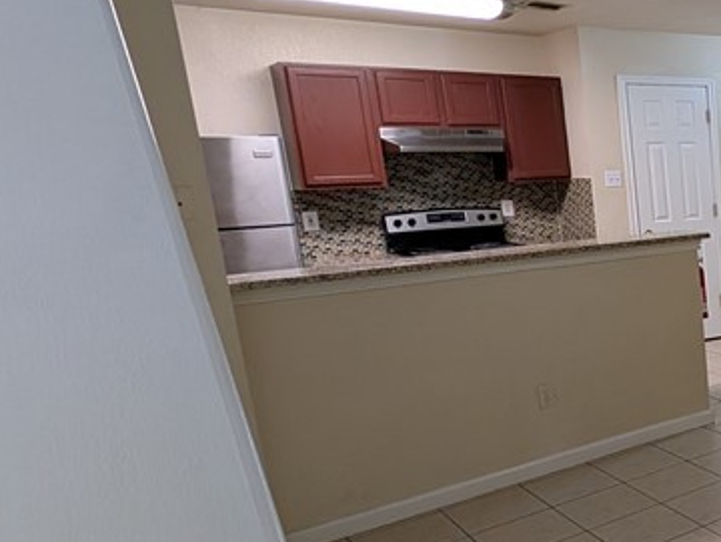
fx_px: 709
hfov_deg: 37.0
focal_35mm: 34
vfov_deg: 41.8
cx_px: 912
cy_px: 306
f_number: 1.7
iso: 190
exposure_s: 1/120
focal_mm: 2.02
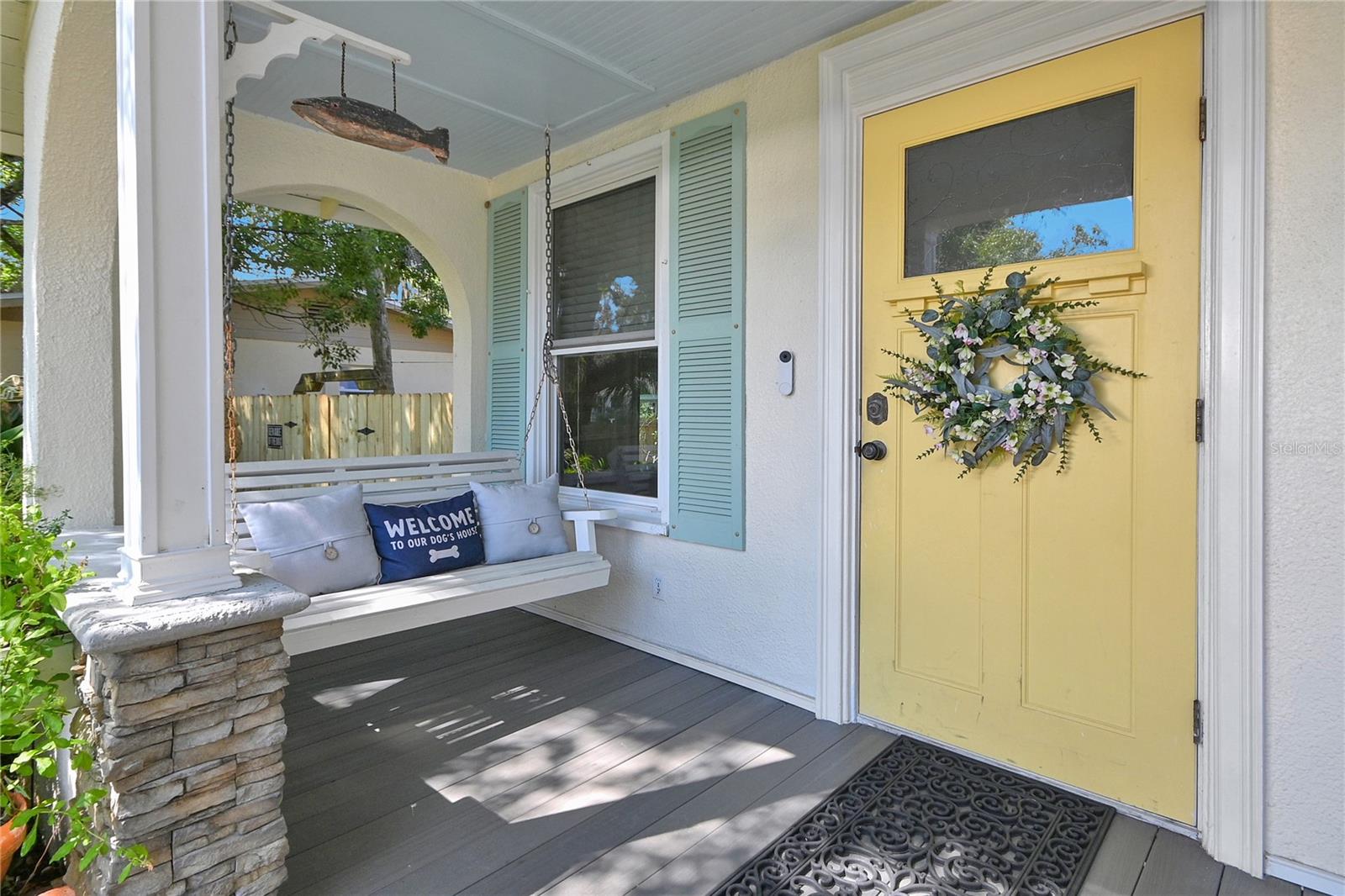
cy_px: 448
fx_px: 672
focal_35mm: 18
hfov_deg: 90.0
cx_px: 672
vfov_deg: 67.4
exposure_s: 1/500
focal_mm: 12
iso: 1000
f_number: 11
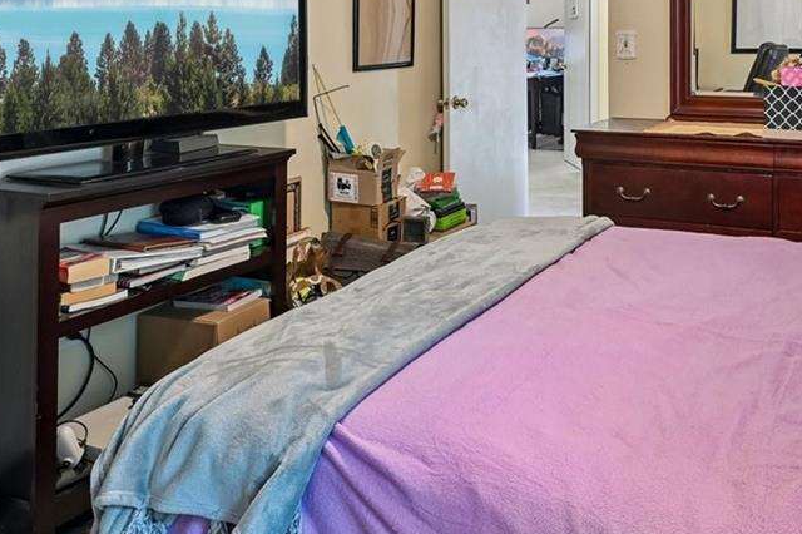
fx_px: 779
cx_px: 603
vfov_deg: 35.1
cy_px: 29
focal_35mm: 35
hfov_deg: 52.1
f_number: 8
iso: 400
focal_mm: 14
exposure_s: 1/3.33
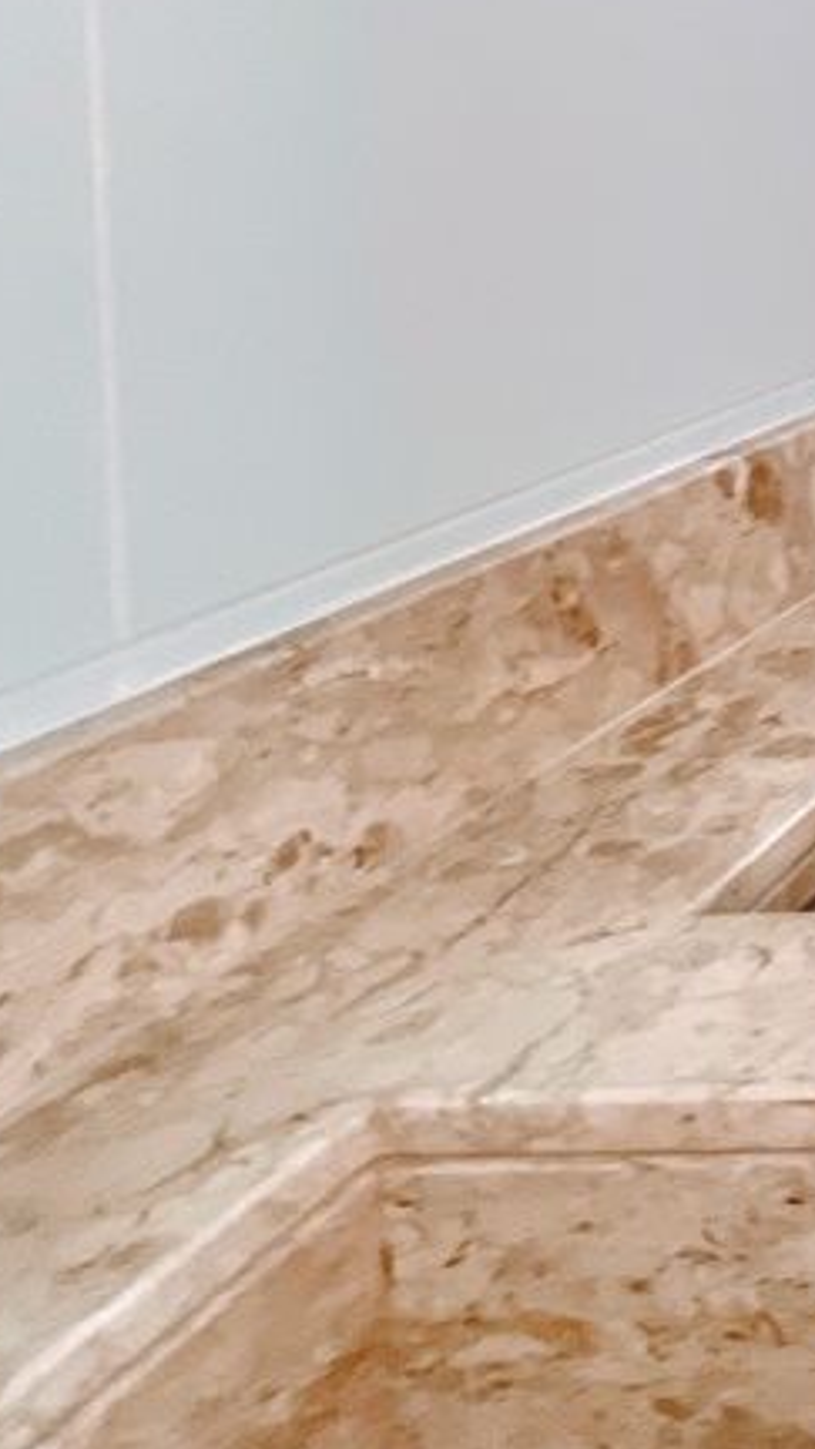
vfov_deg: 43.6
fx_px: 1614
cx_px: 1721
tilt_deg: -4.7
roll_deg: -1.9
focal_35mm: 42
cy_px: 114
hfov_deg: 17.5
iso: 64
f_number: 1.8
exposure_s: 1/30
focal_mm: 1.57
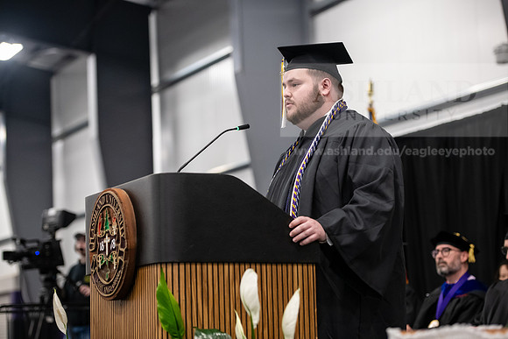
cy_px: 170
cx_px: 254
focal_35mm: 95
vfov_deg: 14.4
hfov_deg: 21.5
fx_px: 1341
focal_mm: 95
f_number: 3.2
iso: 2500
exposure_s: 1/200
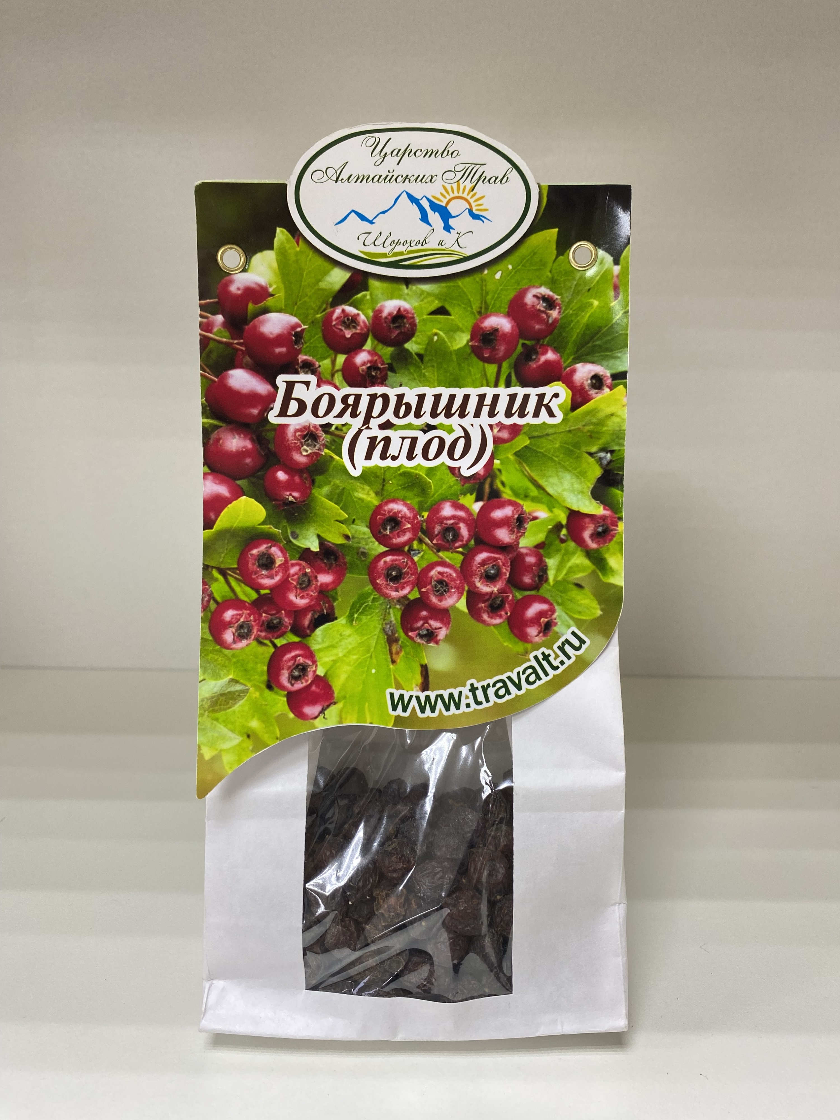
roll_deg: -1.3
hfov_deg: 53.1
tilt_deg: -14.4
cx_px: 420
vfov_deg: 67.3
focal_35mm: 26
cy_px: 560
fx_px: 841
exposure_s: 1/100
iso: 100
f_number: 1.8
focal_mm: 4.25
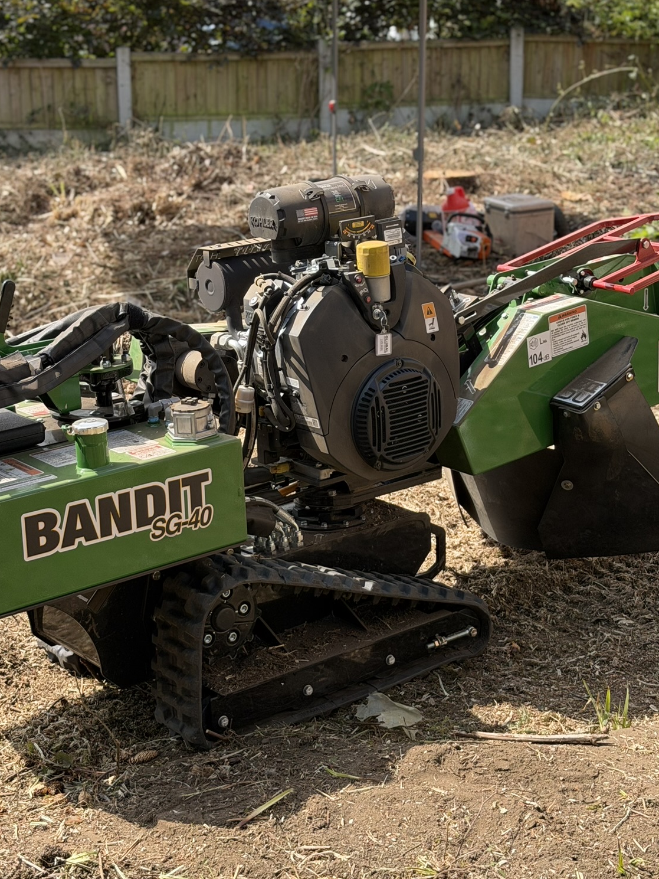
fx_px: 1675
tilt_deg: -12.6
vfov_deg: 29.3
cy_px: 363
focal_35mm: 66
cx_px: 342
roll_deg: -0.6
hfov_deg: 22.3
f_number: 1.78
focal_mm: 6.76
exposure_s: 1/1429
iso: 80
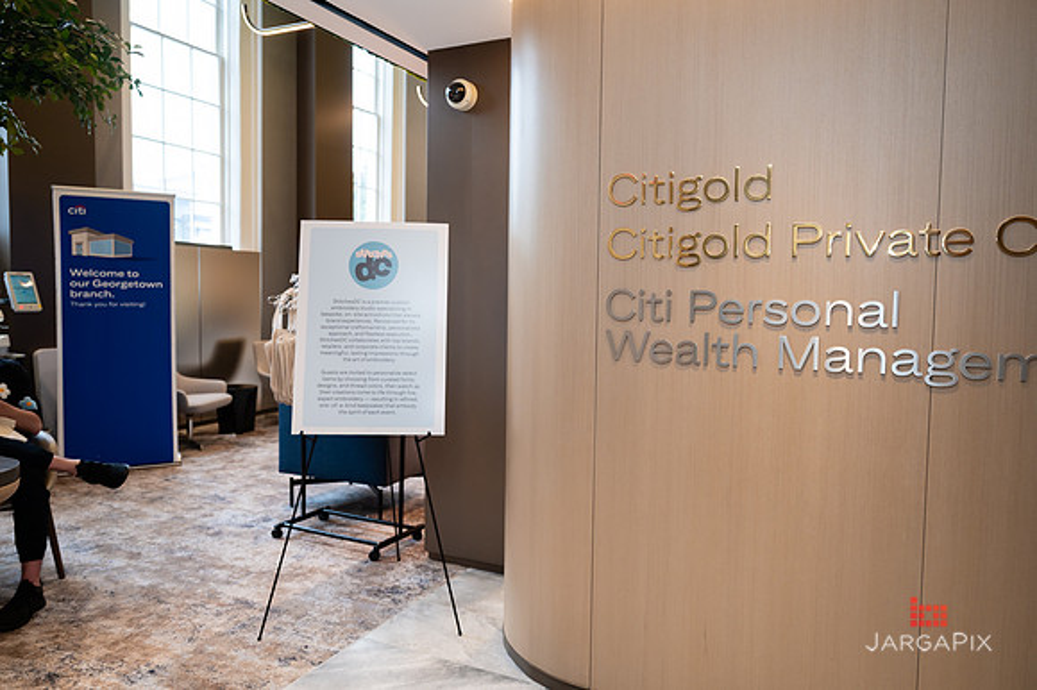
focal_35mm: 25
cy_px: 336
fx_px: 727
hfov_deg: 71.0
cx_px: 532
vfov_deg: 50.8
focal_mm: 24
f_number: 3.2
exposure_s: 1/160
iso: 400
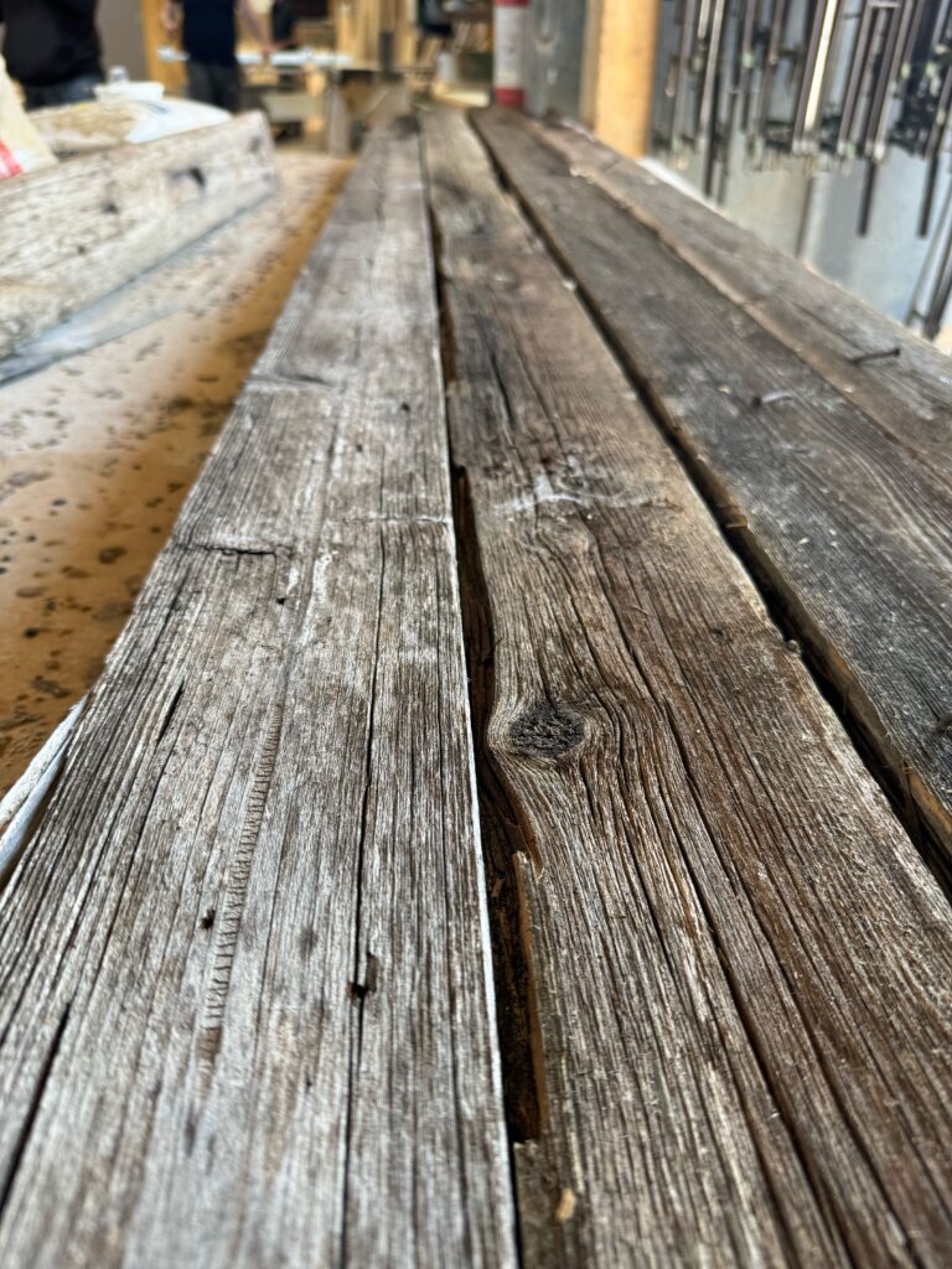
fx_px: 880
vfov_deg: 71.6
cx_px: 476
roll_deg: -0.9
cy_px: 634
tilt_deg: -32.0
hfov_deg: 56.8
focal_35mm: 24
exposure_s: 1/121
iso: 80
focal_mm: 6.76
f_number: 1.78
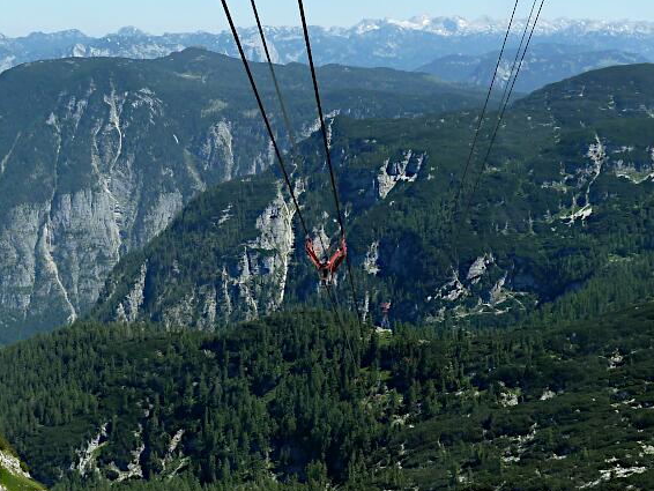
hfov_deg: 36.1
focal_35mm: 53
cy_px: 231
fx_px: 1002
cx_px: 284
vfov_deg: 27.5
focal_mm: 4.1
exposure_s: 1/250
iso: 80
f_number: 4
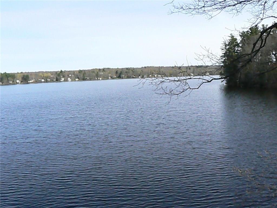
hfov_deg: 51.4
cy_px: 104
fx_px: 288
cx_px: 138
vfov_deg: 39.7
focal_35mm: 36
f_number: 8
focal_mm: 6
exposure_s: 1/2000
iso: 800
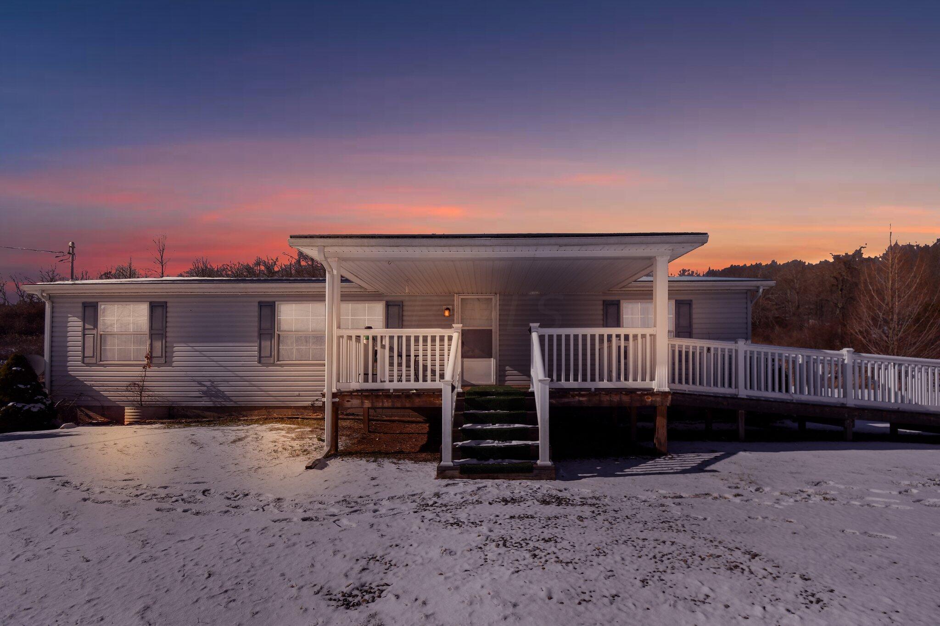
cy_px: 313
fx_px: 392
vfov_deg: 77.3
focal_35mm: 15
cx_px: 470
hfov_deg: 100.4
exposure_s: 1/1250
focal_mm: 10
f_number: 6.3
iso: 200
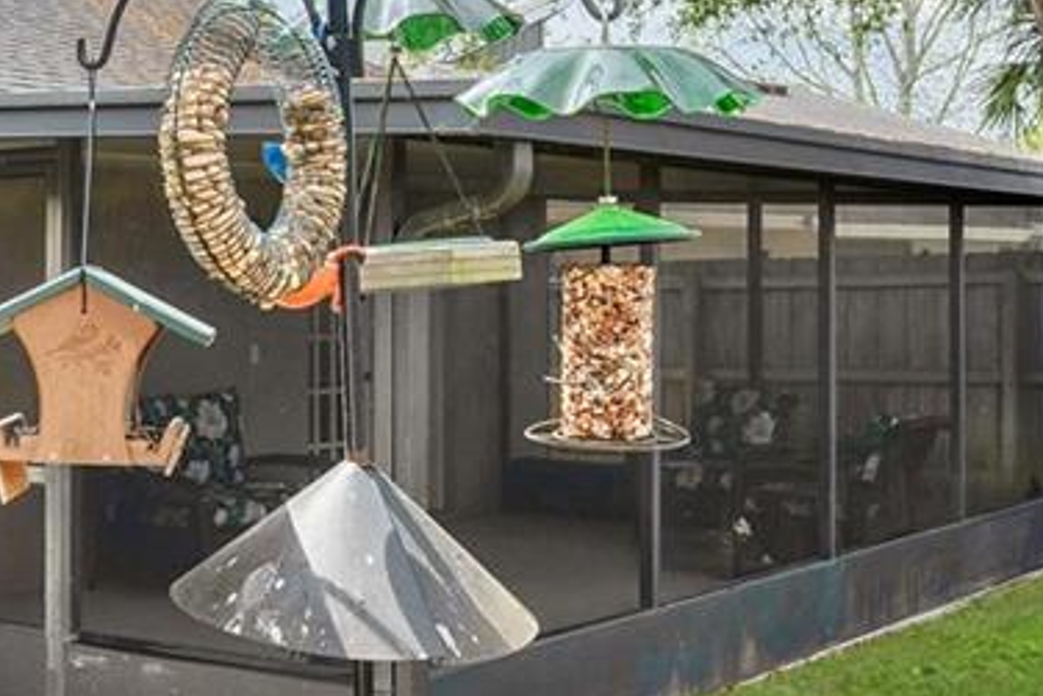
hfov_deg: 28.6
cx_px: 125
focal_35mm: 68
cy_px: 275
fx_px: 1971
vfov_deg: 20.0
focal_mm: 16
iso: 100
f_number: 8
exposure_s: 1/200
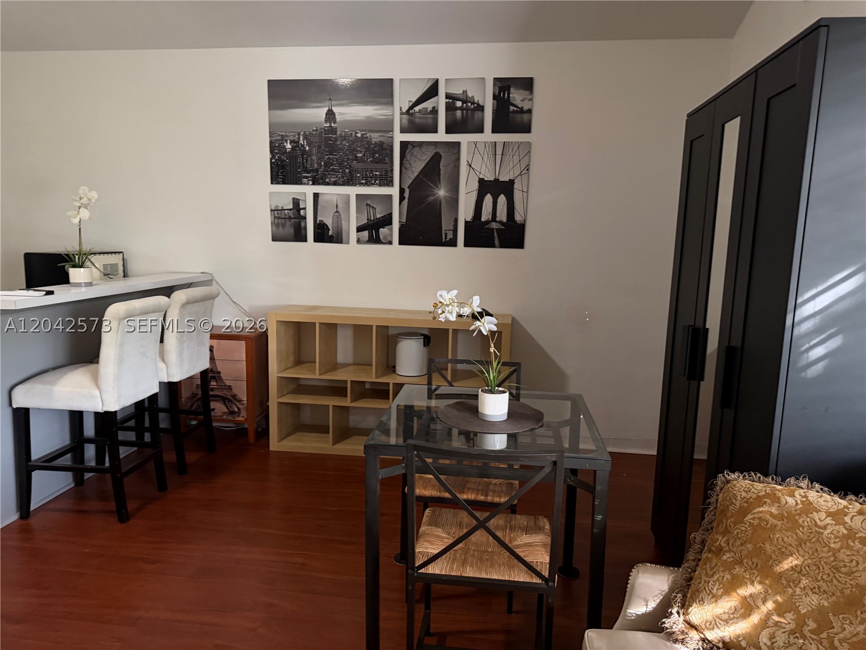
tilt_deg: -9.7
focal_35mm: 24
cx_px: 433
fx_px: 600
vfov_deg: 56.8
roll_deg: -1.7
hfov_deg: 71.6
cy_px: 325
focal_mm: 6.76
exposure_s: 1/60
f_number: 1.78
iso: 400
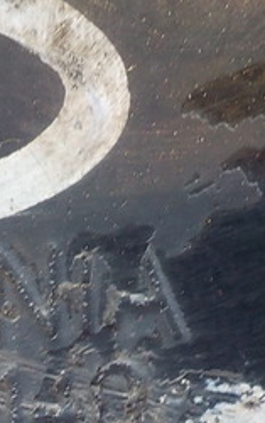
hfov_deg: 15.8
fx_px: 935
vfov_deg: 24.8
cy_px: 376
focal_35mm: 81
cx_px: -5
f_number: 3.3
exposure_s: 1/30
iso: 220
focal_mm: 4.1
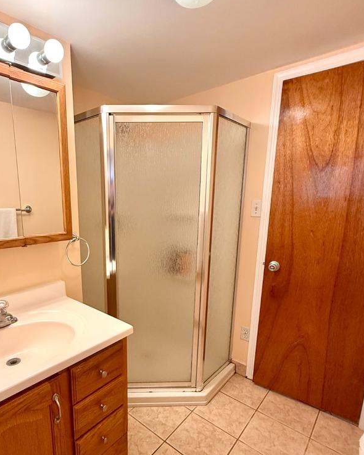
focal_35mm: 20
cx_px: 130
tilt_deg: -11.4
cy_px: 258
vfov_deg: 80.0
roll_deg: +0.2
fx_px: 269
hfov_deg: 66.7
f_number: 2.2
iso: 200
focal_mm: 2.22
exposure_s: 1/120
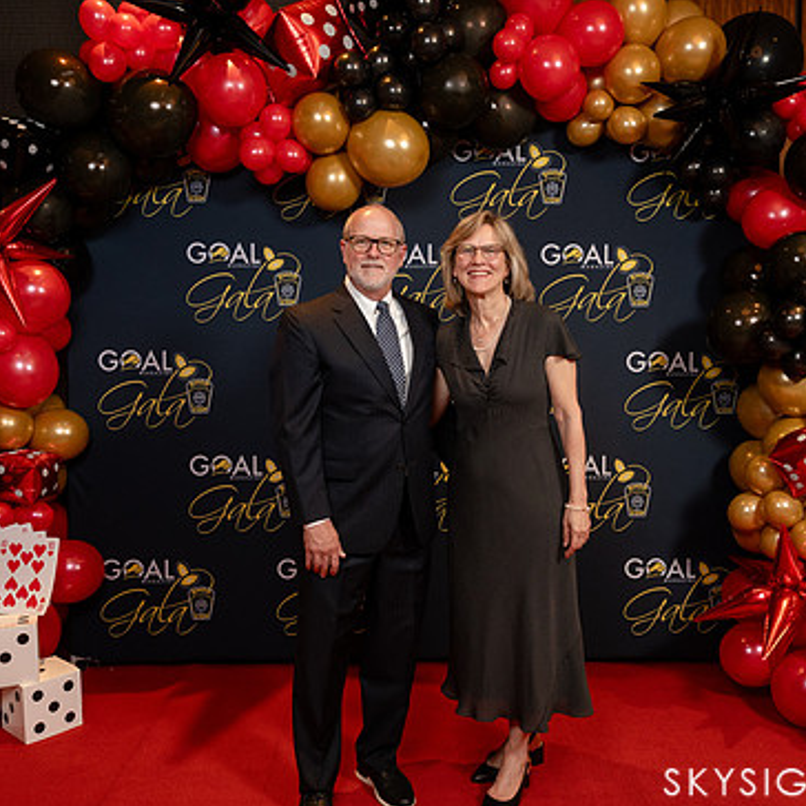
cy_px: 409
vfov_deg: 49.7
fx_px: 869
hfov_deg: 49.7
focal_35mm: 33
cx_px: 410
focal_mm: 24
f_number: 5
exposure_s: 1/200
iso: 2500
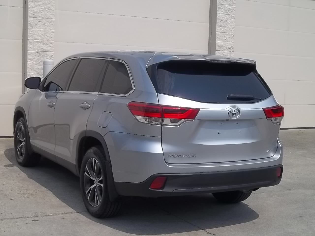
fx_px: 528
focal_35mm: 58
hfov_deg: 33.2
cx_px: 158
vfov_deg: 25.2
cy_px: 118
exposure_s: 1/160
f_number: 11.99
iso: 64
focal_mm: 10.42
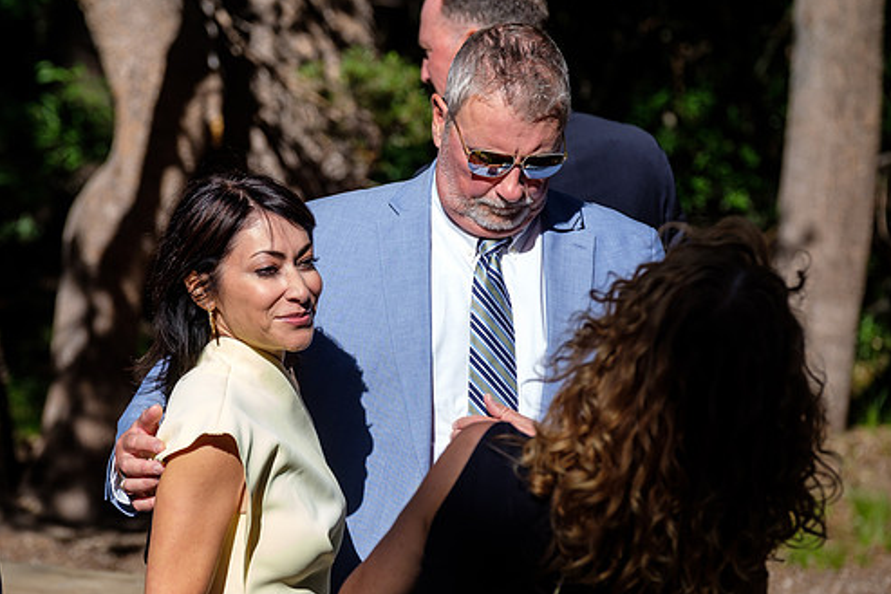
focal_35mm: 219
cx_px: 380
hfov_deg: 9.4
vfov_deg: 6.3
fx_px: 5422
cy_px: 254
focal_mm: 124.3
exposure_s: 1/640
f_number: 4.5
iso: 200
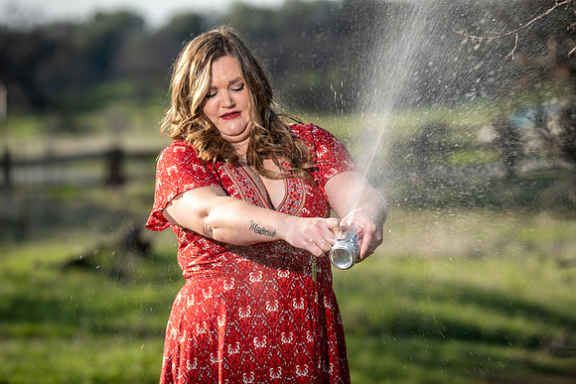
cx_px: 288
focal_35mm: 200
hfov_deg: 10.3
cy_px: 192
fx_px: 3201
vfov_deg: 6.9
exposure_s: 1/250
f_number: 4.5
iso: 50
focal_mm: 200
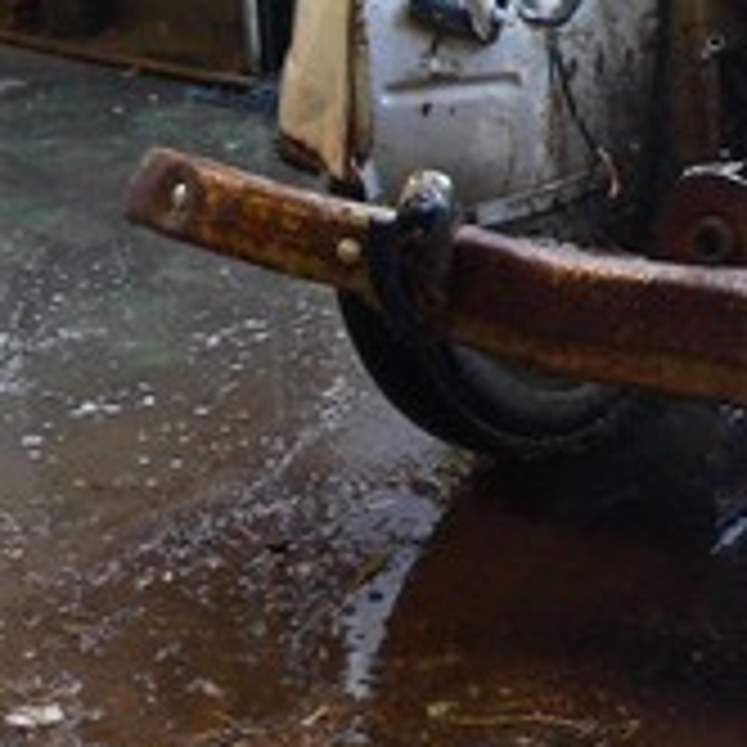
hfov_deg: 14.6
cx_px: 909
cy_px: 99
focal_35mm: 115
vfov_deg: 15.0
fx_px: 2808
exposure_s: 1/30
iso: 200
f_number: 2.8
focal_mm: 6
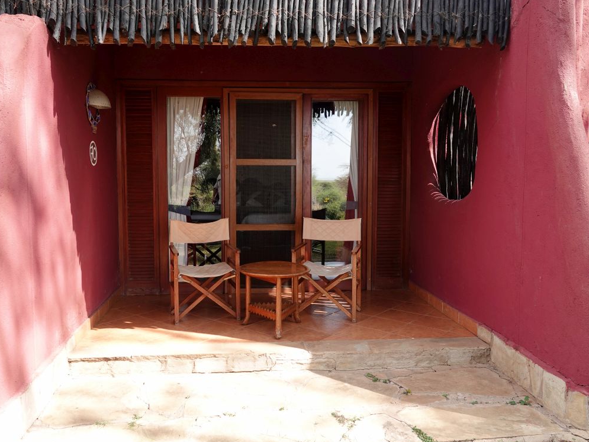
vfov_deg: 48.2
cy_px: 212
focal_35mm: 29
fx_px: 493
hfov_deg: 61.5
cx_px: 264
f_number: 2.5
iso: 100
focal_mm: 9.02
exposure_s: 1/200
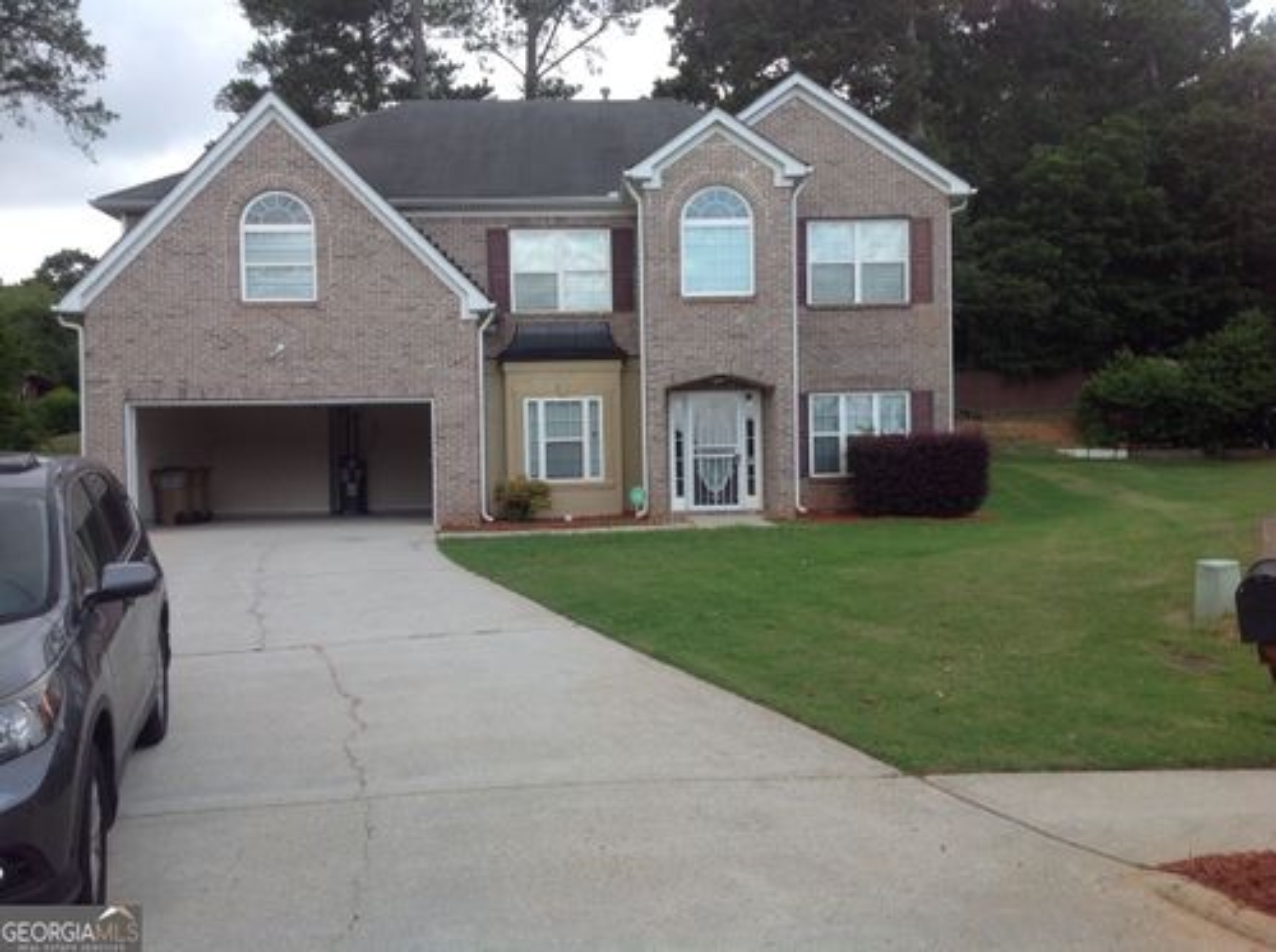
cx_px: 638
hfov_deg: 52.7
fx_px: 1288
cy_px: 476
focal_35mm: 35
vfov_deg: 40.6
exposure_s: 1/657
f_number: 2.4
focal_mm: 4.28
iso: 50
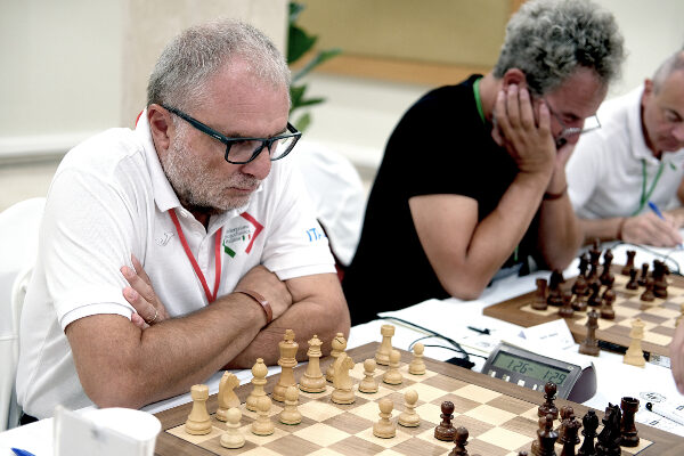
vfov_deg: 25.5
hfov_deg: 37.5
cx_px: 342
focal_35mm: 53
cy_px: 228
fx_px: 1007
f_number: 2
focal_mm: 35
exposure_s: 1/250
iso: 800
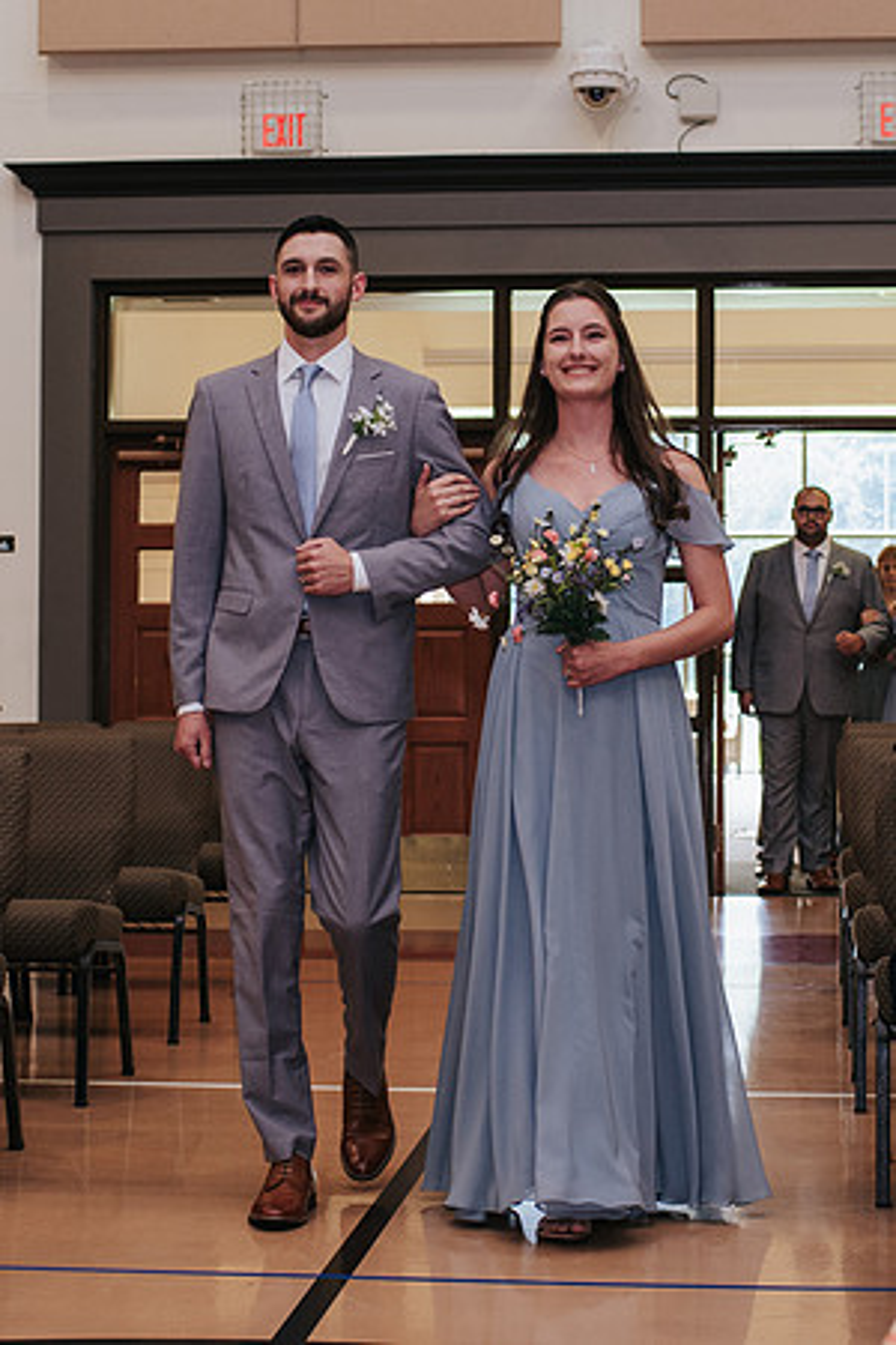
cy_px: 545
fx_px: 2872
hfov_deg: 17.7
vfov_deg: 26.3
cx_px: 514
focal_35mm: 77
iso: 800
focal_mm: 35
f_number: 3.2
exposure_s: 1/200
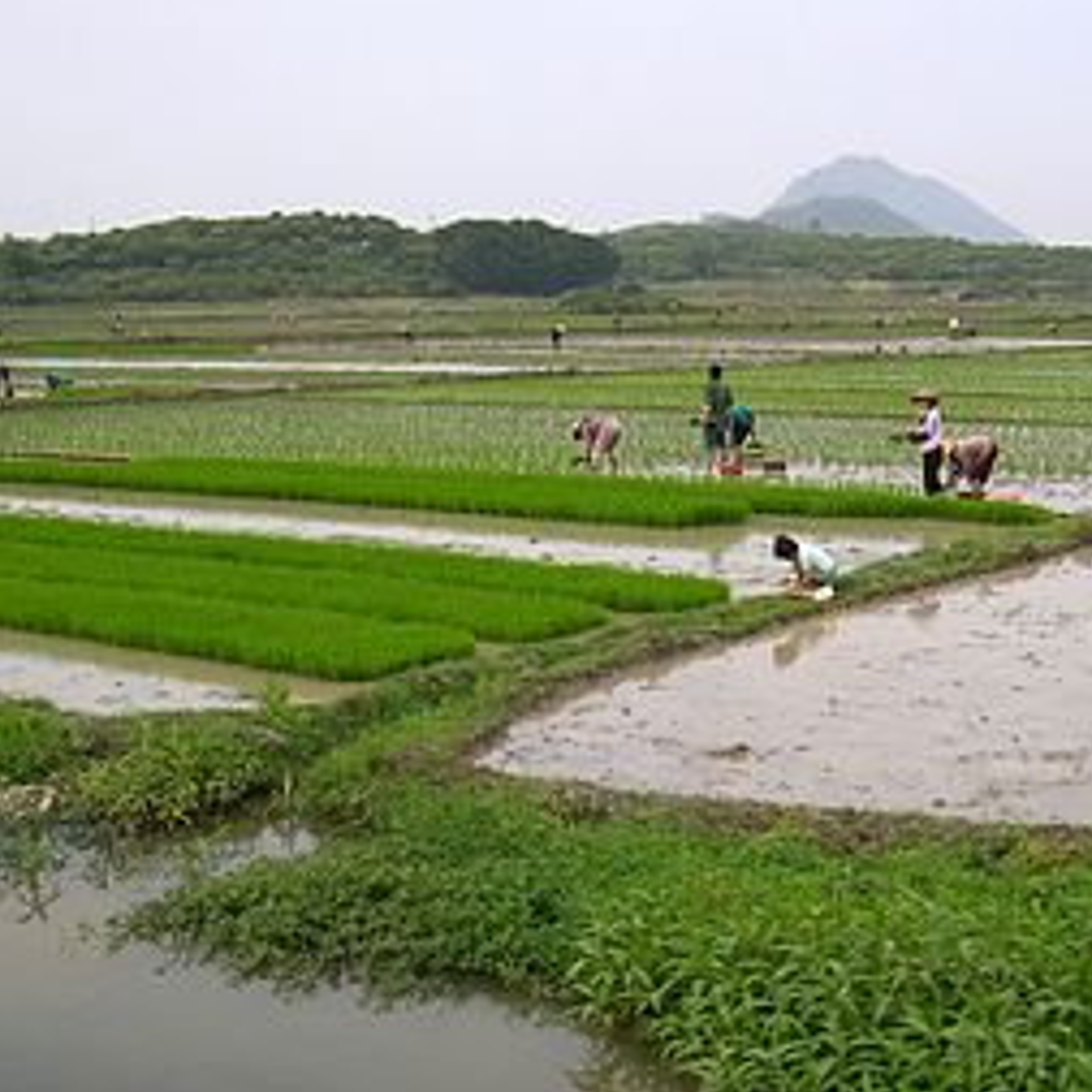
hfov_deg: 32.0
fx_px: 1892
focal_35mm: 53
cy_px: 570
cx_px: 716
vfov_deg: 32.2
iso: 100
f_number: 2.8
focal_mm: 8
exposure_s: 1/587
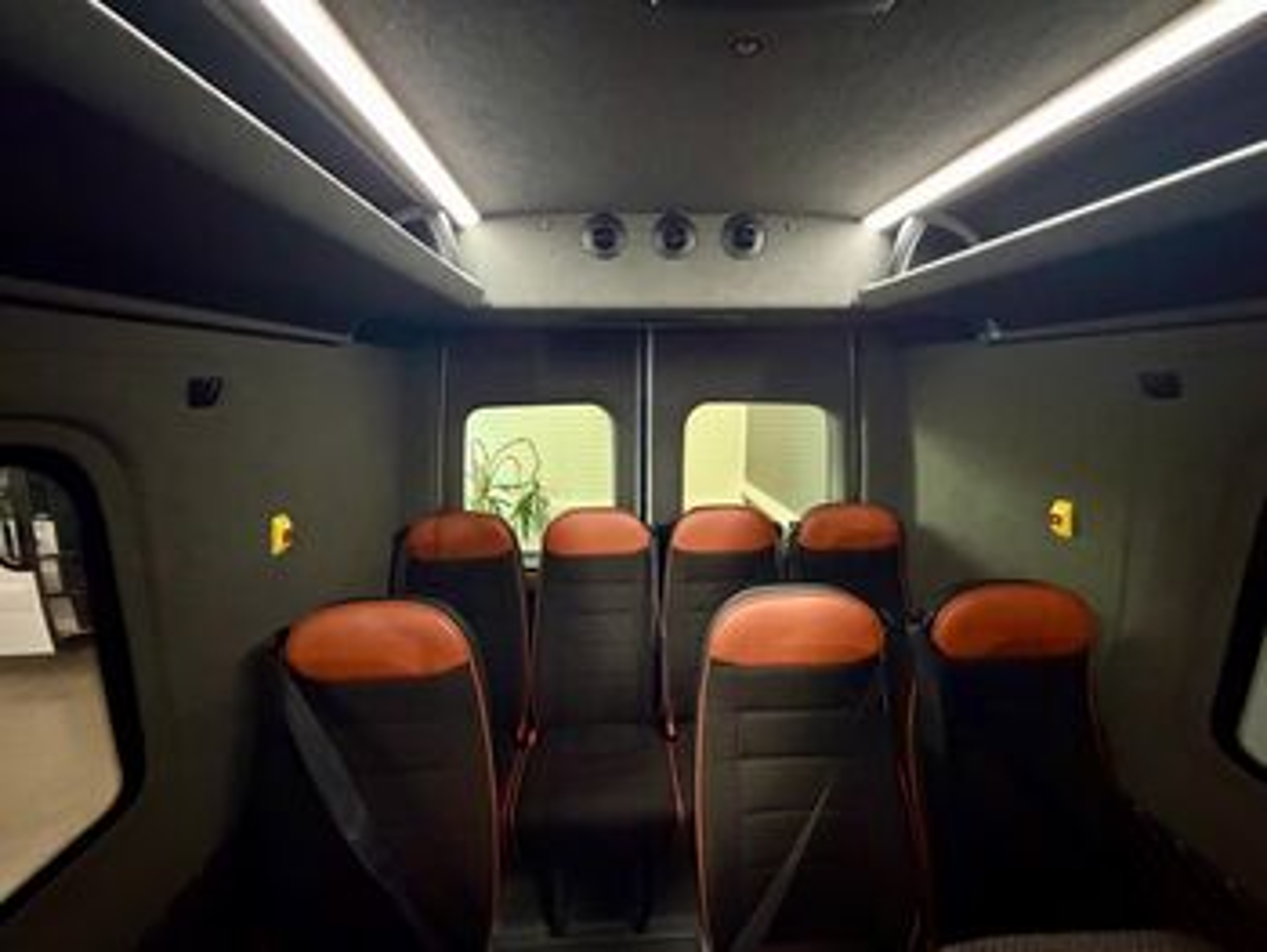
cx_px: 634
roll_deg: -1.3
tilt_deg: -10.1
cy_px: 476
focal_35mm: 14
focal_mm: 2.22
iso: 1250
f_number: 2.2
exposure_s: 1/25
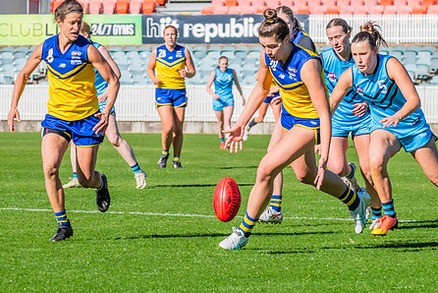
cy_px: 140
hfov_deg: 6.2
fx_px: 4054
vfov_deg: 4.1
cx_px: 290
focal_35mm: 333
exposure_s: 1/1250
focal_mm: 210
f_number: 13
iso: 800
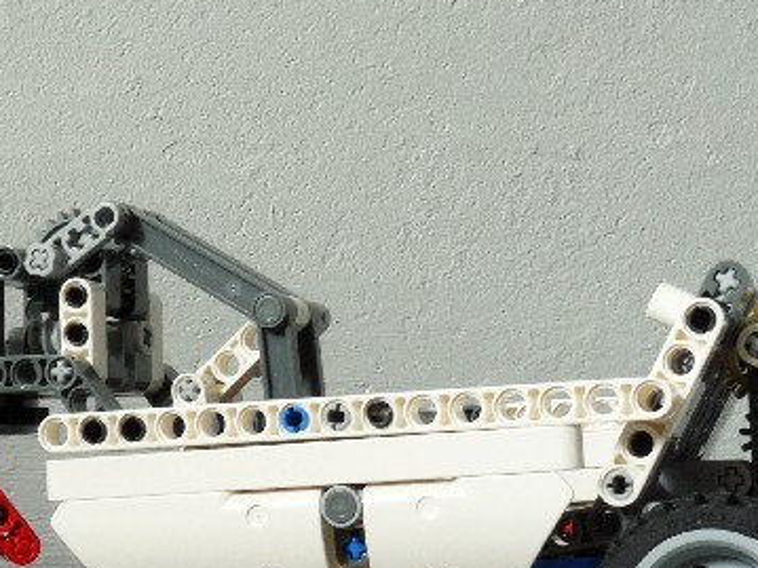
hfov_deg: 22.3
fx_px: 1904
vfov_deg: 16.7
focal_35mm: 87
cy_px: 503
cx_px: 188
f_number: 8
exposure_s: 1/1.3
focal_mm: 6.9
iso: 100
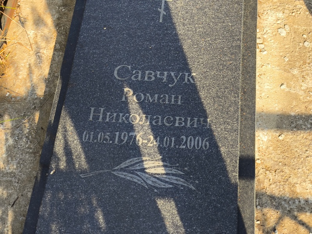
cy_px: 117
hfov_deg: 38.2
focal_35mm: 50
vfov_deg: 29.1
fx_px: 451
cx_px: 156
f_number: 1.7
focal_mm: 4.71
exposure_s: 1/386
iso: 50
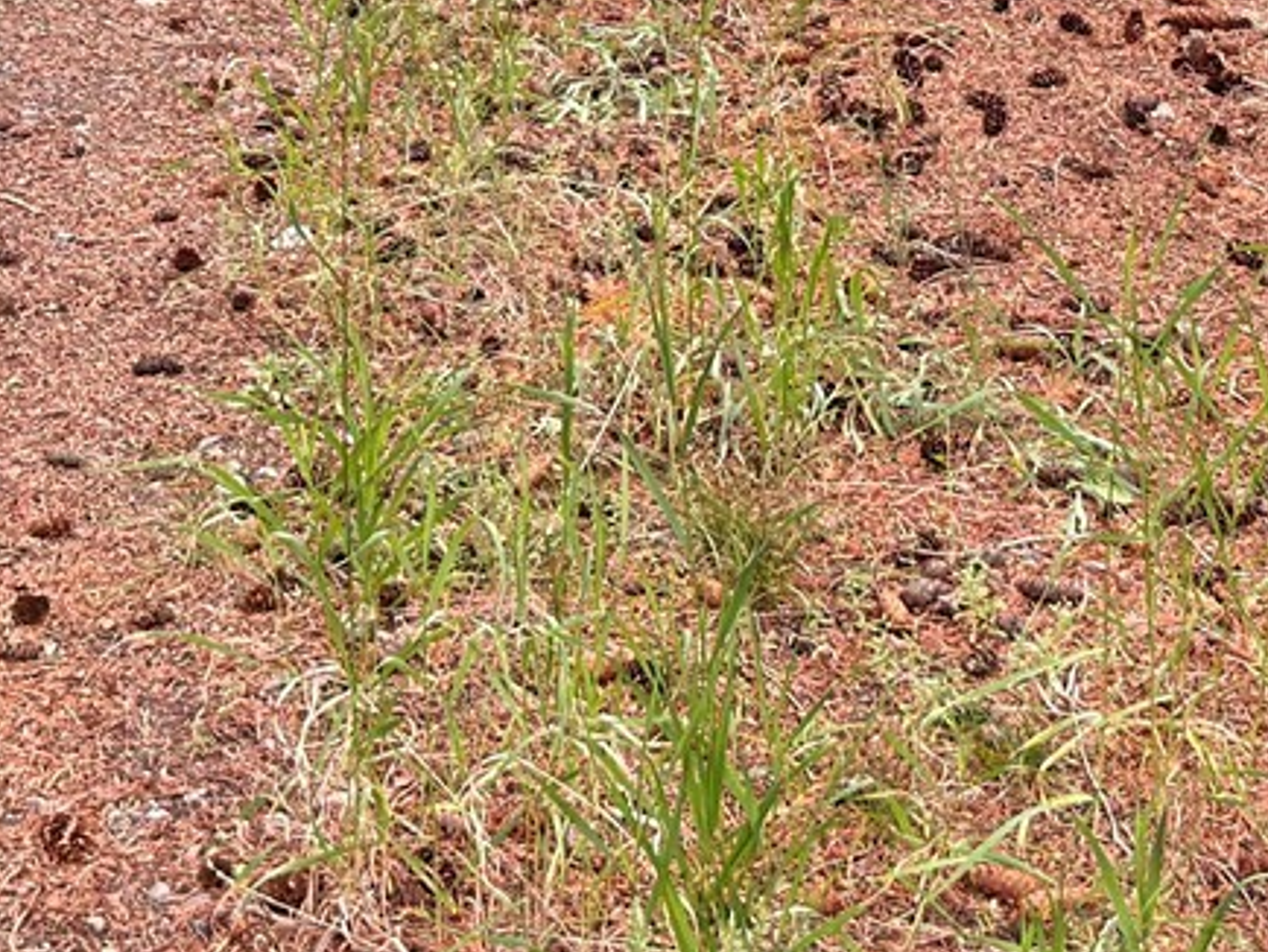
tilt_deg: +3.3
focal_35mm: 129
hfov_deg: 15.3
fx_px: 4728
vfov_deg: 10.8
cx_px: 552
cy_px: -777
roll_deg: +1.0
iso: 100
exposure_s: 1/202
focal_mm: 6.76
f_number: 1.78
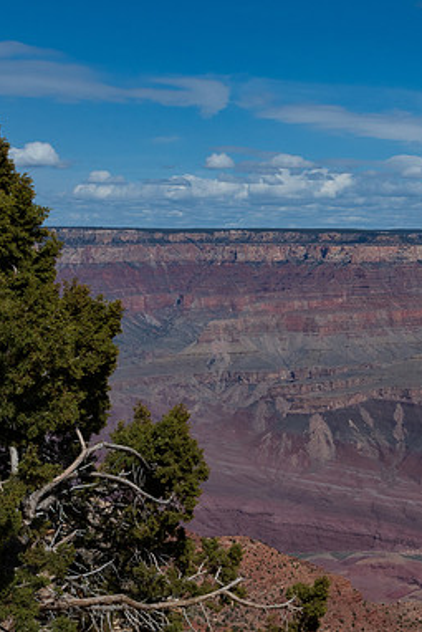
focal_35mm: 73
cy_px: 421
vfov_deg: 27.5
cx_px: 497
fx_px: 1282
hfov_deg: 17.8
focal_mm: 24
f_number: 16
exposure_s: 1/320
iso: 160
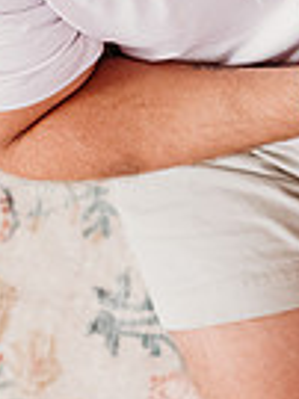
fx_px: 1142
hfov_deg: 12.9
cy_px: 7
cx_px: 601
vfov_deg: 19.3
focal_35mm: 99
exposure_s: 1/200
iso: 2000
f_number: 2.8
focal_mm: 24
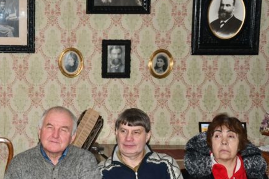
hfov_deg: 18.8
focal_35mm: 108
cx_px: 69
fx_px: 806
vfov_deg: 12.6
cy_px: 115
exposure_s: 1/60
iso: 800
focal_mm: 45
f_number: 4.8
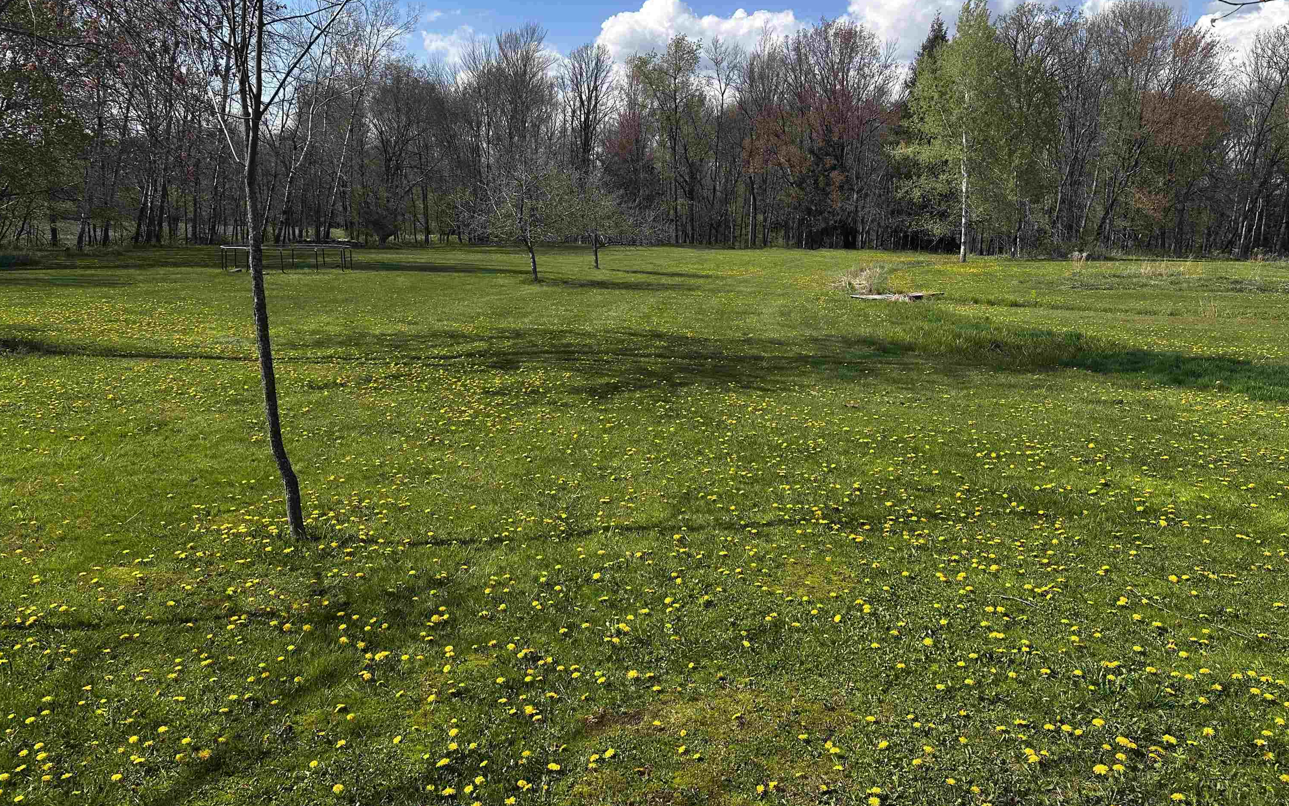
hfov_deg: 70.4
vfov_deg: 47.5
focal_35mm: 26
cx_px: 647
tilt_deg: -6.8
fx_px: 913
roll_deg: -0.6
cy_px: 345
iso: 80
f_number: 1.78
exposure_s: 1/3717
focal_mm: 6.86
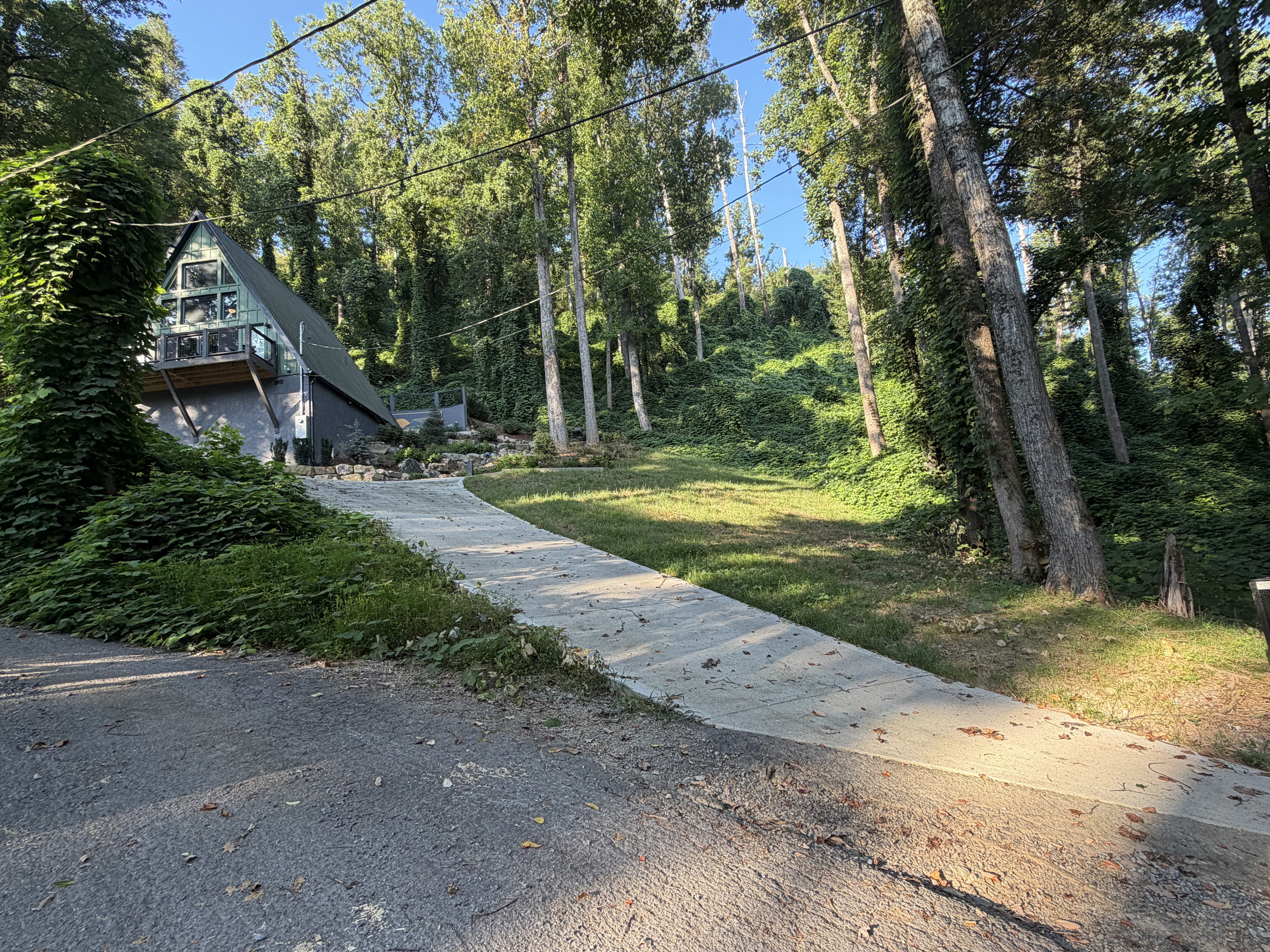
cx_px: 642
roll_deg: +7.1
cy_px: 489
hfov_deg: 91.0
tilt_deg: +10.8
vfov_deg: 74.7
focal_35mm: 17
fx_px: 624
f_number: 2.2
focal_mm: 2.22
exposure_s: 1/121
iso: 50
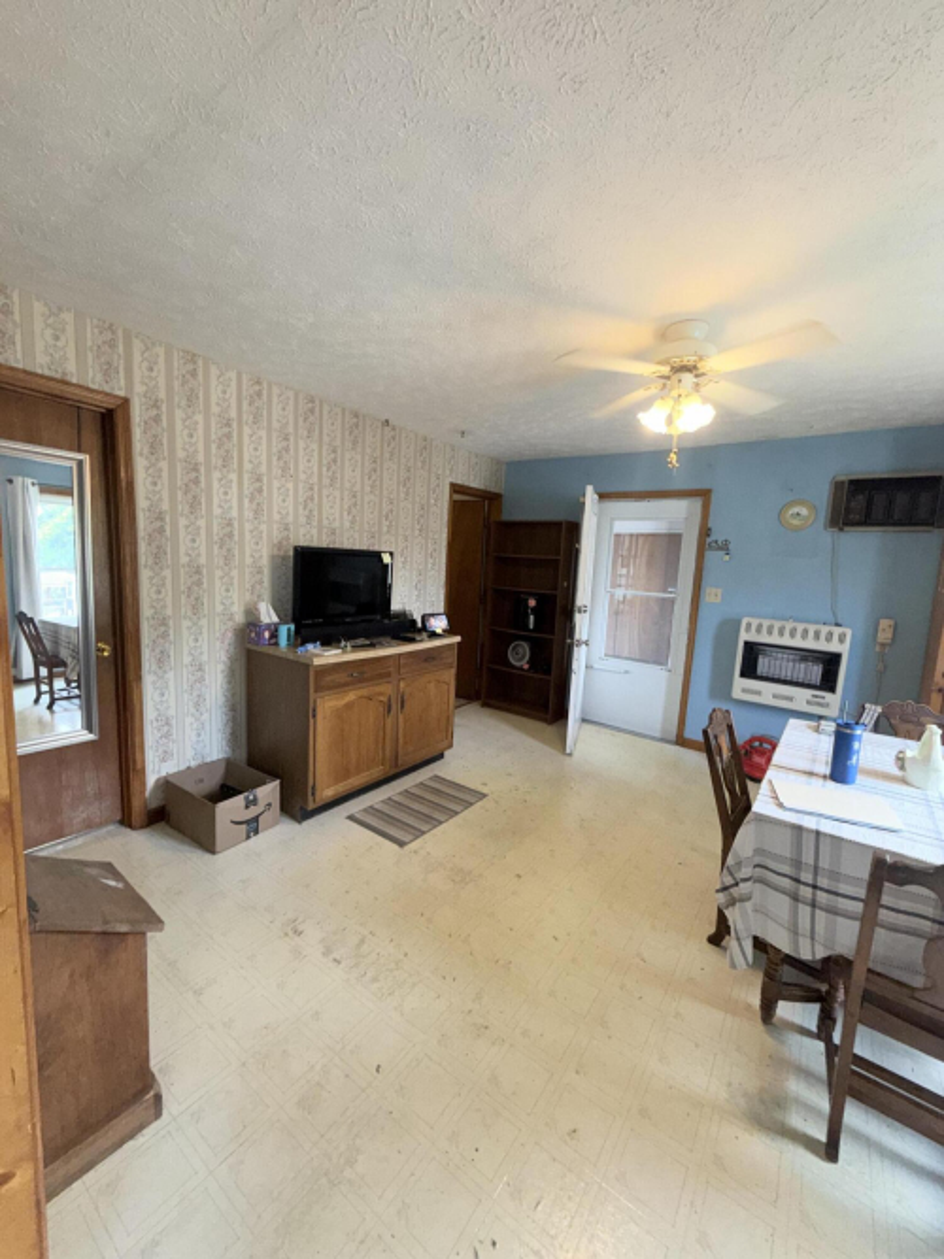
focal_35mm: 14
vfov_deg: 102.1
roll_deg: -4.1
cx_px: 472
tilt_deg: -7.5
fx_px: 509
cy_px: 630
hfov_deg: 85.7
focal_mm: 2.22
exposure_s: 1/69
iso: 80
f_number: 2.2
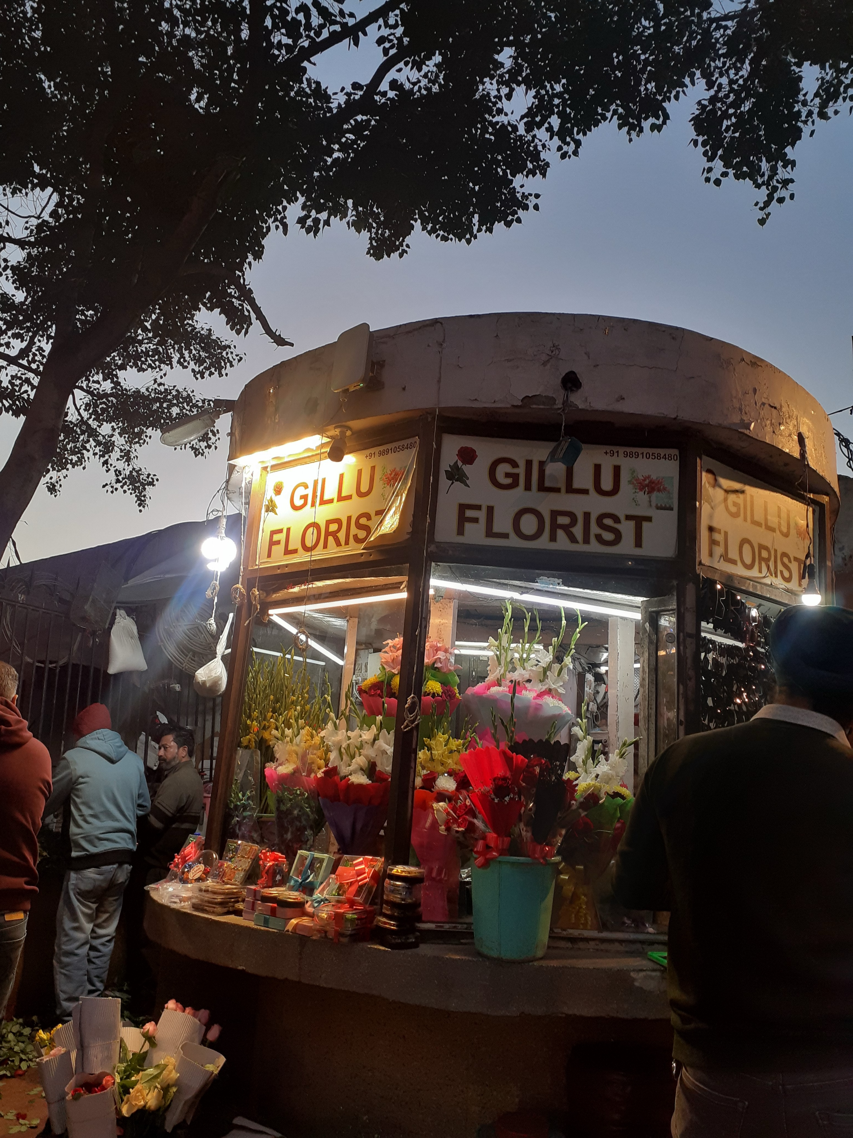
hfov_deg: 51.4
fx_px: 887
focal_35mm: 27
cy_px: 569
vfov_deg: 65.3
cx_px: 426
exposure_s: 1/100
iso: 40
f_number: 1.9
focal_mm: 3.6
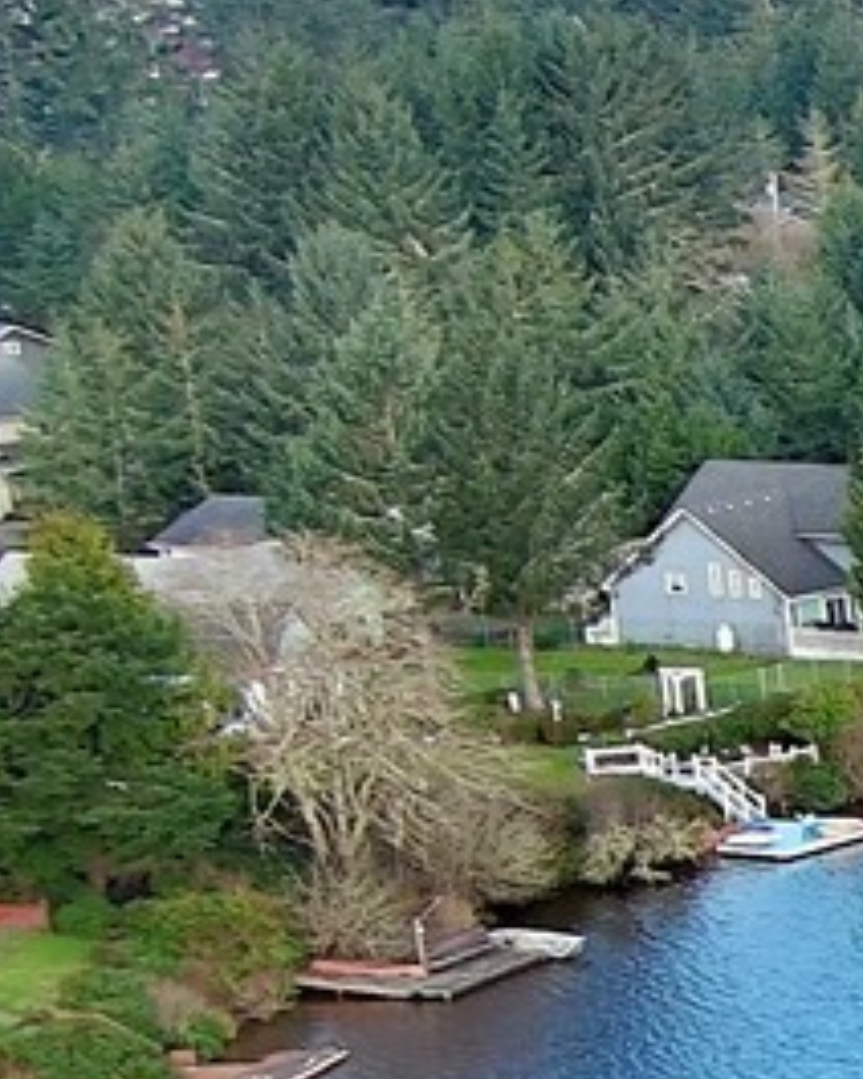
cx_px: 2876
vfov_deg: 10.9
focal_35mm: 174
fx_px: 5555
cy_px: 1354
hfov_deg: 7.5
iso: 100
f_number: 2.8
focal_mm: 10.57
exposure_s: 1/442
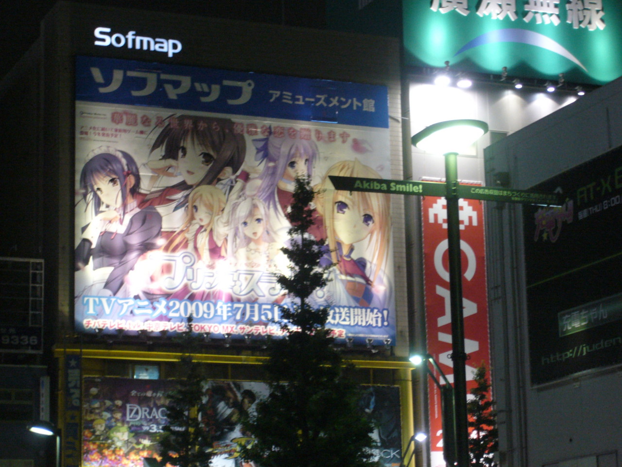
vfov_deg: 14.1
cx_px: 311
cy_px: 234
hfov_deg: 18.7
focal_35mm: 105
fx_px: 1887
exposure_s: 1/8
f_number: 5
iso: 200
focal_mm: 17.4
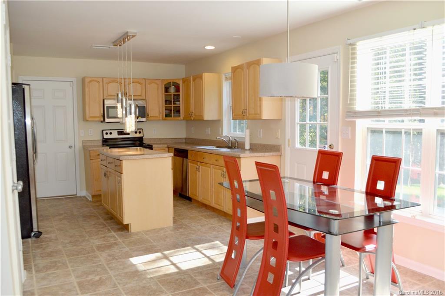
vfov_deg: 43.5
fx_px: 370
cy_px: 148
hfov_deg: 62.0
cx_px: 222
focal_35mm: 30
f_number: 5
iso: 400
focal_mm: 20
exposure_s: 1/160
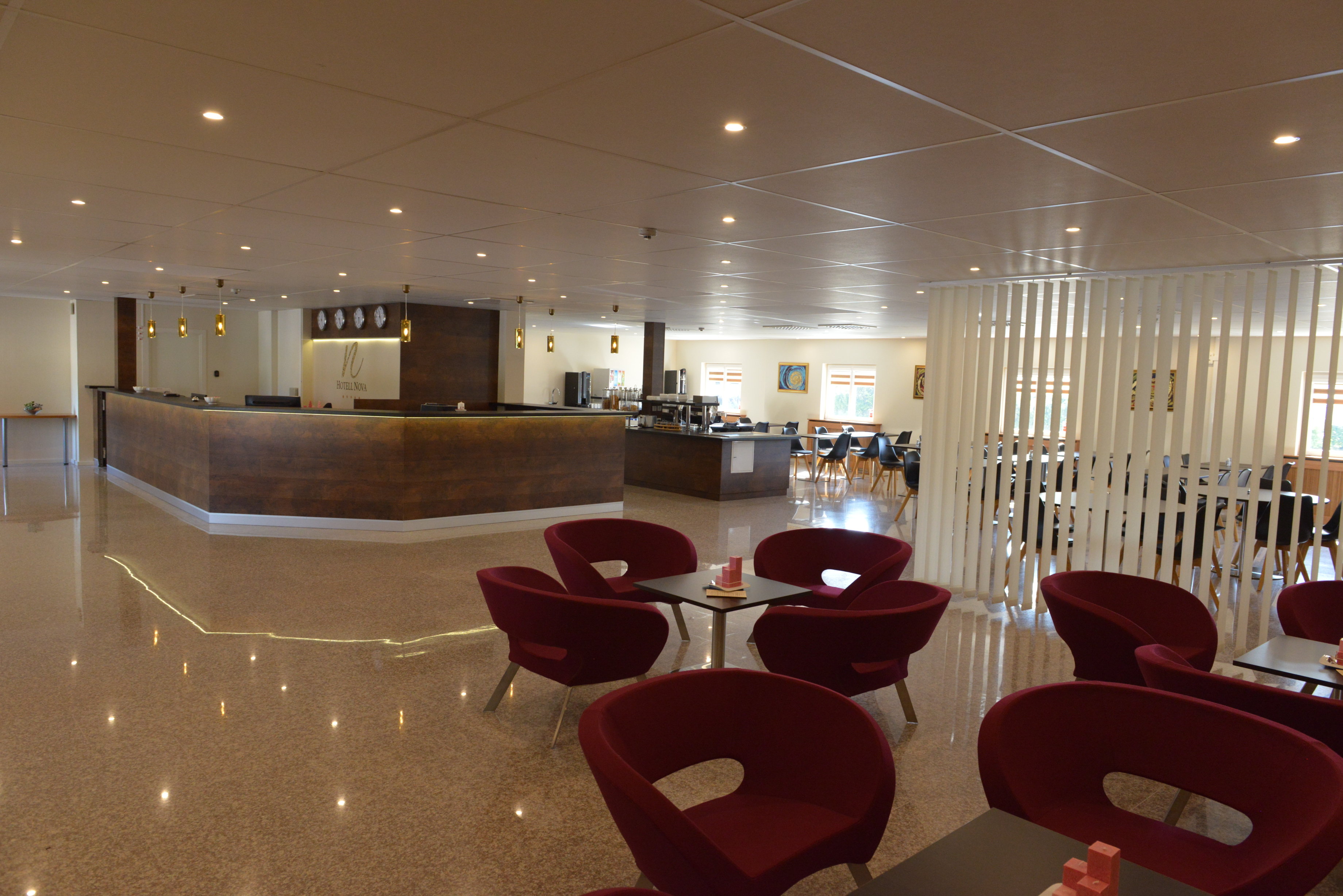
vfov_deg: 53.2
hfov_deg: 73.7
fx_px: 896
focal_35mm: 24
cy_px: 448
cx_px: 672
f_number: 5.6
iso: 2500
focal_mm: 24
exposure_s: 1/125
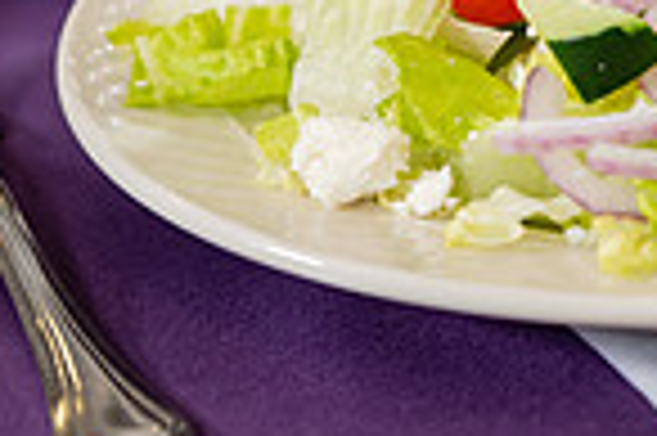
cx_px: 518
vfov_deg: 5.9
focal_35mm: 231
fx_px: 4211
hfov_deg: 8.9
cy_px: -106
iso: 320
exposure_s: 1/160
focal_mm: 58
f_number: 3.5
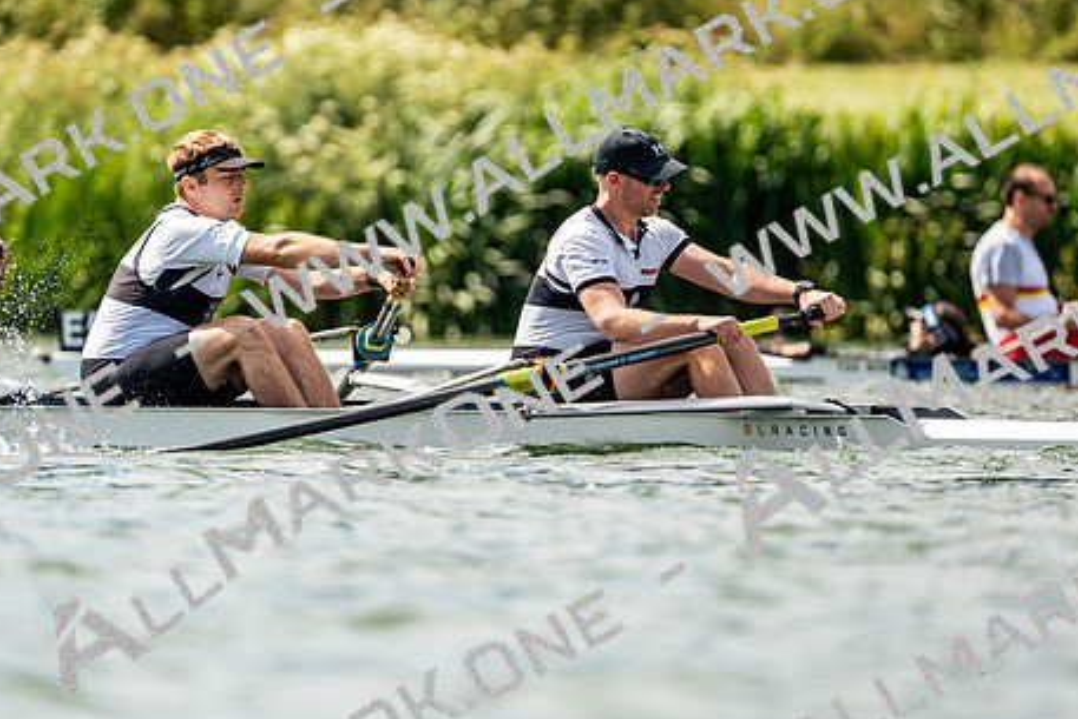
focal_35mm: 762
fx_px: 22824
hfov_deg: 2.7
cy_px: 336
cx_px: 533
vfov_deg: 1.8
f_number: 6.3
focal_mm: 600
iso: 320
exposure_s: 1/2000
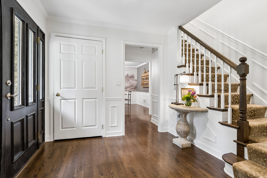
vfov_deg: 67.4
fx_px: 133
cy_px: 89
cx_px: 134
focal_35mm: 18
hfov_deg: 90.0
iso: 250
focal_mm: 12
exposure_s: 1/3.33
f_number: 8
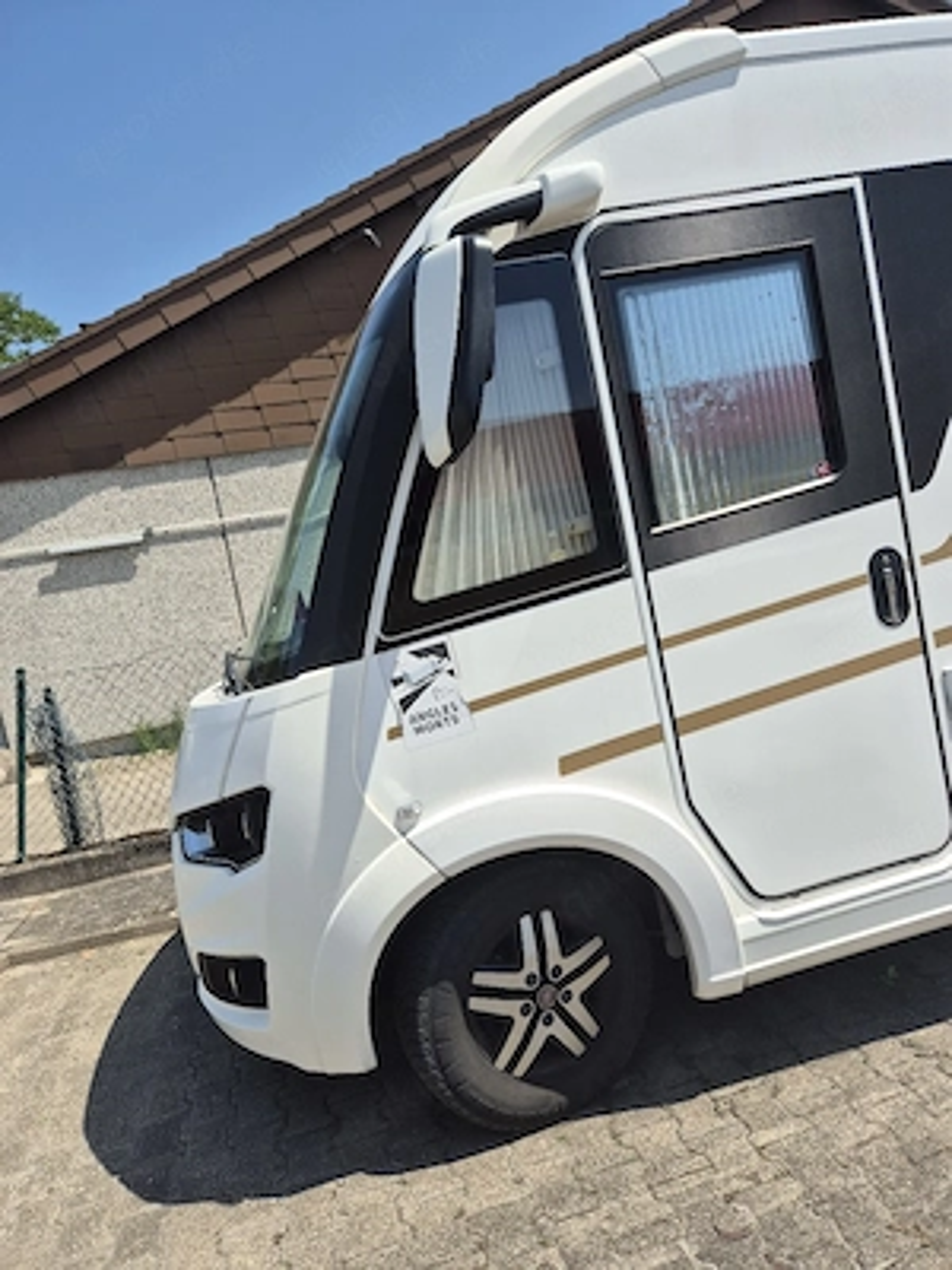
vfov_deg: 73.9
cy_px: 635
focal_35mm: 23
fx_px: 843
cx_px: 476
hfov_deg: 58.9
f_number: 1.8
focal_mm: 5.4
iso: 25
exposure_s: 1/2000
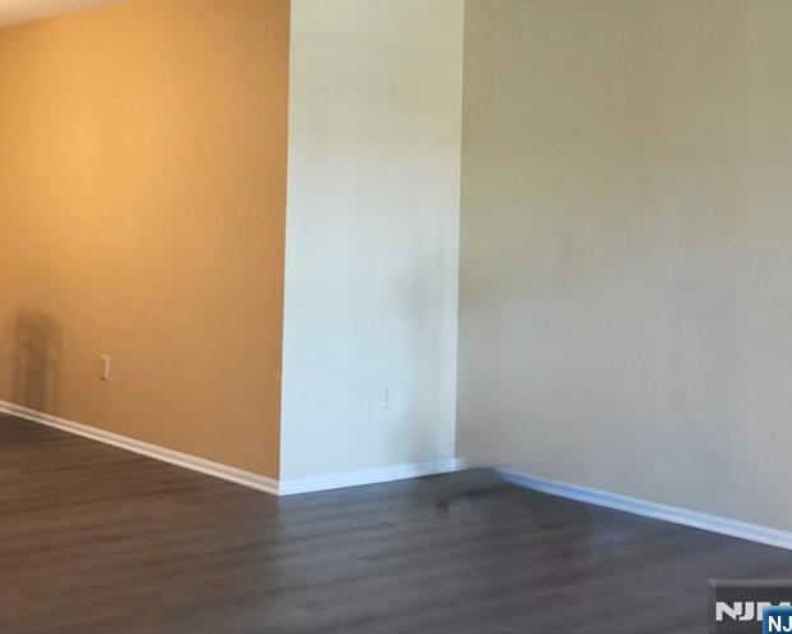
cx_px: 183
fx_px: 1313
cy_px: 204
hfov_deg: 32.8
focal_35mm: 56
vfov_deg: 27.0
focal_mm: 24
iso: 2500
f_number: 4
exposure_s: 1/160
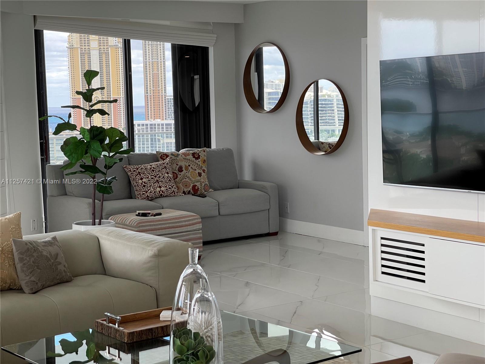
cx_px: 242
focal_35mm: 64
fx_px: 897
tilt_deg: -5.5
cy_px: 182
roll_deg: +1.0
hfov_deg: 30.3
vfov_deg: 22.9
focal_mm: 7.5
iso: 40
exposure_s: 1/122
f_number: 2.2
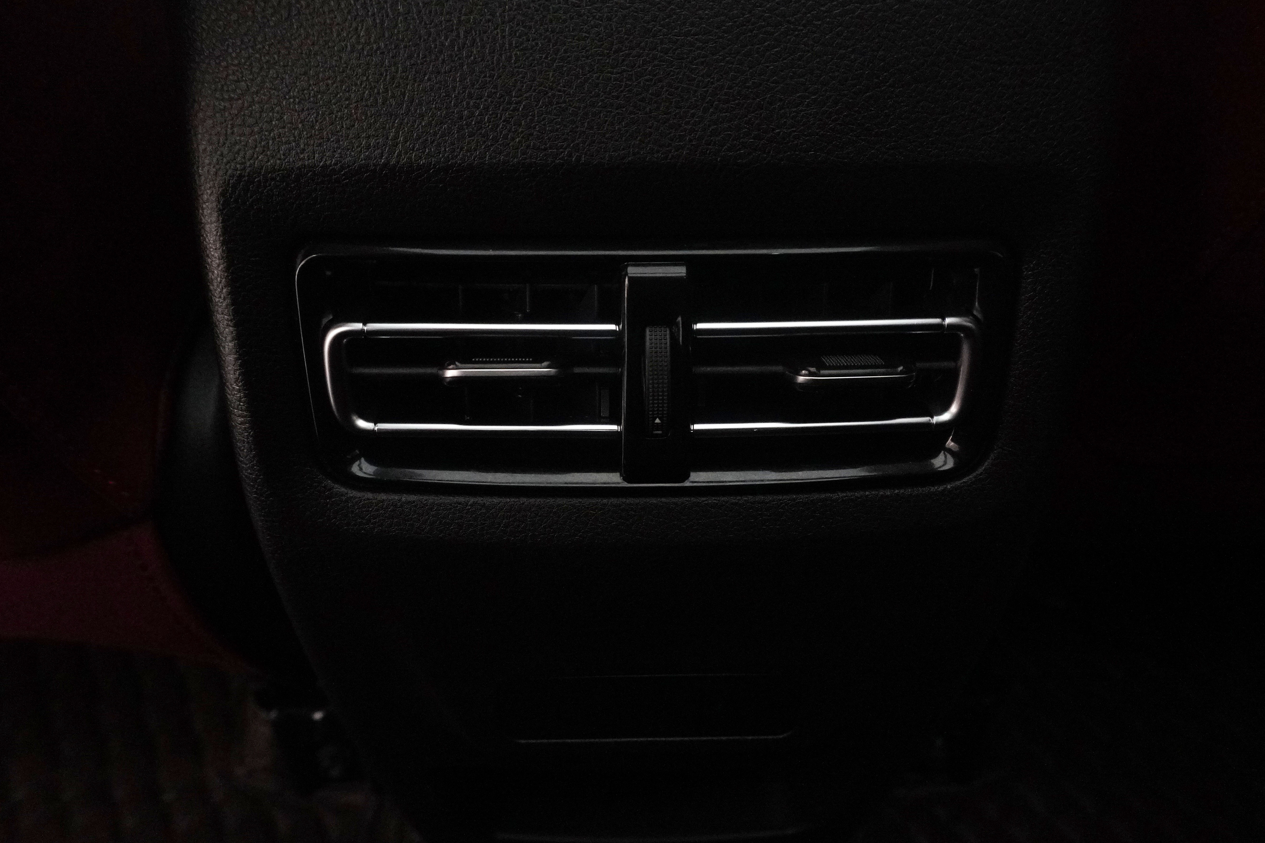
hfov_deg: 67.4
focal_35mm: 27
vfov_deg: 47.9
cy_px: 435
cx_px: 640
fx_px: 949
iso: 6400
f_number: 6.3
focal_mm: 16
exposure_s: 1/80
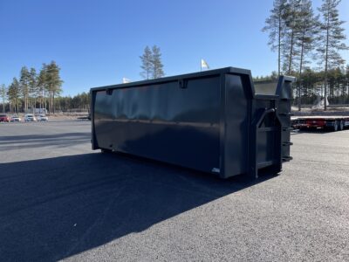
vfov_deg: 53.1
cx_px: 174
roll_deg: +1.4
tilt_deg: -4.7
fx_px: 262
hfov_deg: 67.3
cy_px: 131
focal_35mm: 26
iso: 32
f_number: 1.6
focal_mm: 4.2
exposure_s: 1/2020
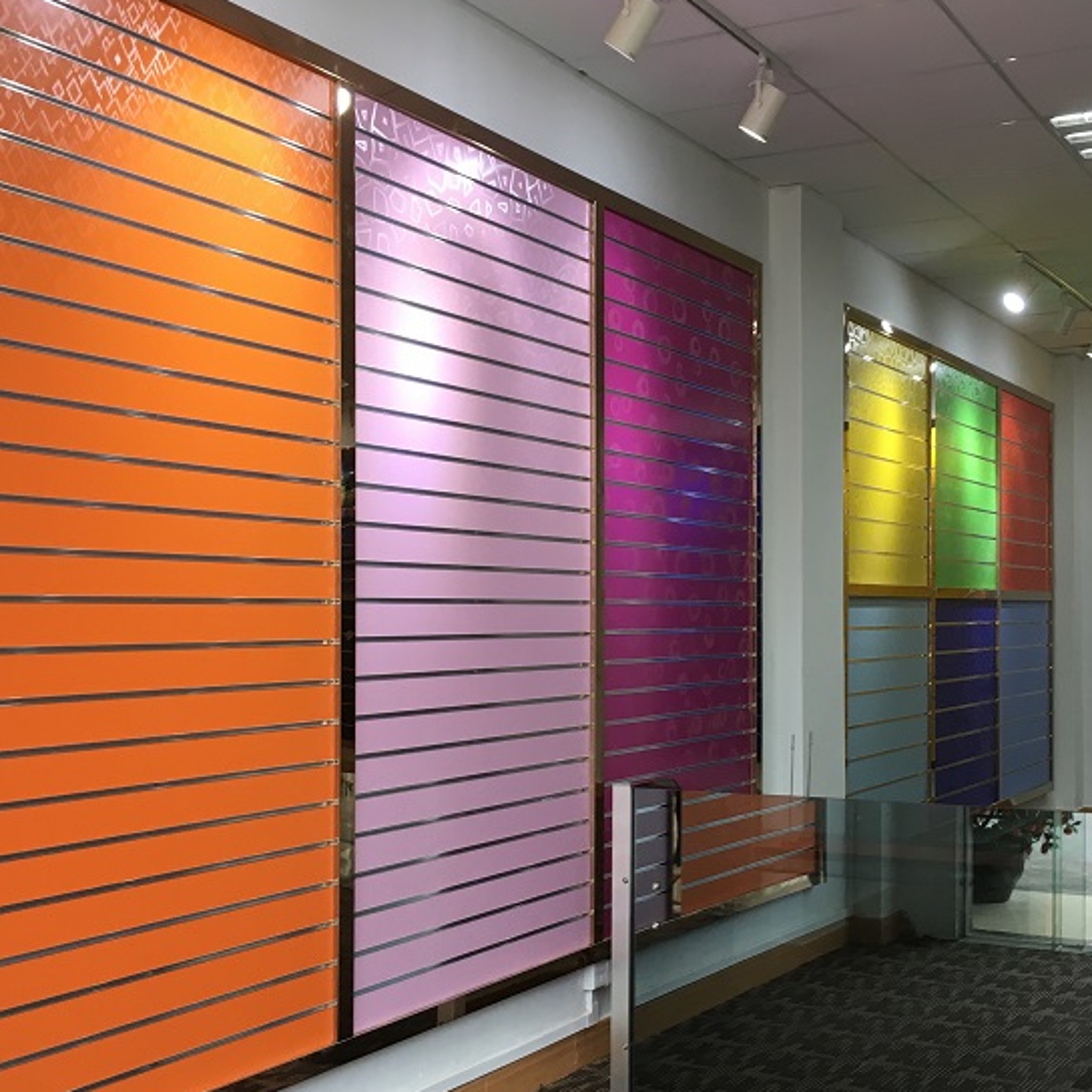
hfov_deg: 37.9
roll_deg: -0.8
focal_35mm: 44
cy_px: 610
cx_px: 736
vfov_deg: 38.3
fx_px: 1570
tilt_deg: +0.0
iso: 64
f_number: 2.2
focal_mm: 4.15
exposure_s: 1/33
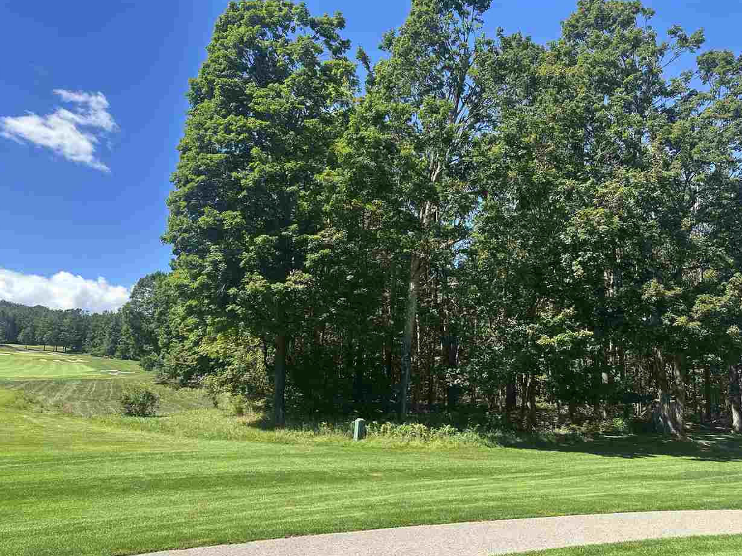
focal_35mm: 25
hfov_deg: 69.4
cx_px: 382
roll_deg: -1.5
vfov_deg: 54.9
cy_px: 288
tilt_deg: +10.0
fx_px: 536
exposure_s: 1/1374
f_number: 1.78
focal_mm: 6.86
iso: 80
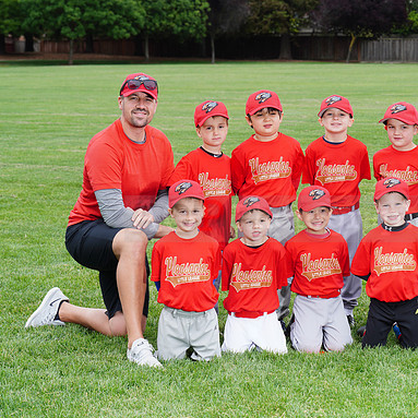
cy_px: 210
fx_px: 1475
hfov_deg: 16.1
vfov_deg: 16.1
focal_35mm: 108
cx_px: 308
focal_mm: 84
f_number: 9
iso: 200
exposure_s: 1/250
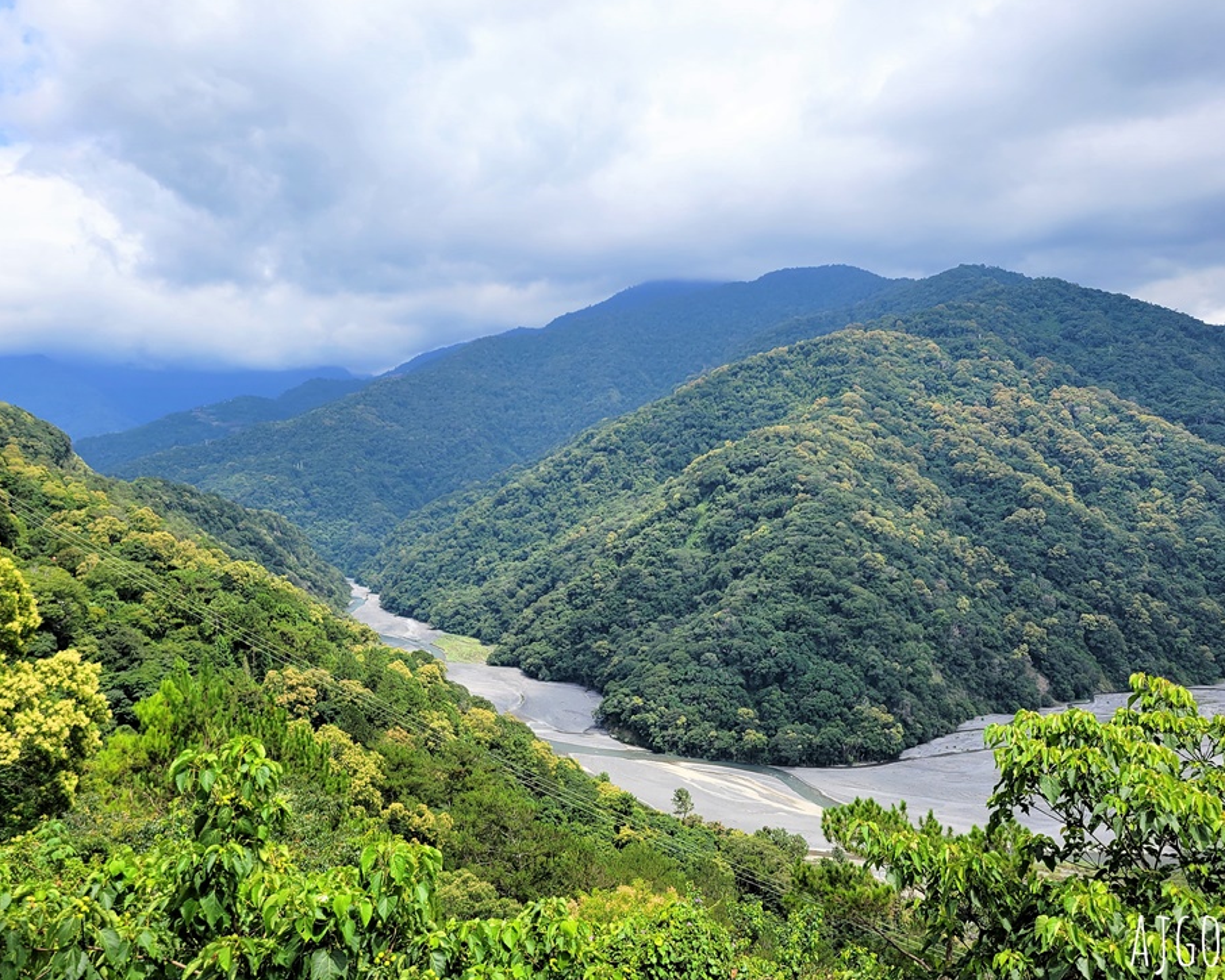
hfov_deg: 62.2
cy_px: 481
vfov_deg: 51.5
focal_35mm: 28
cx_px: 608
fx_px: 1015
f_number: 1.8
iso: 40
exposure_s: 1/2586
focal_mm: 5.4
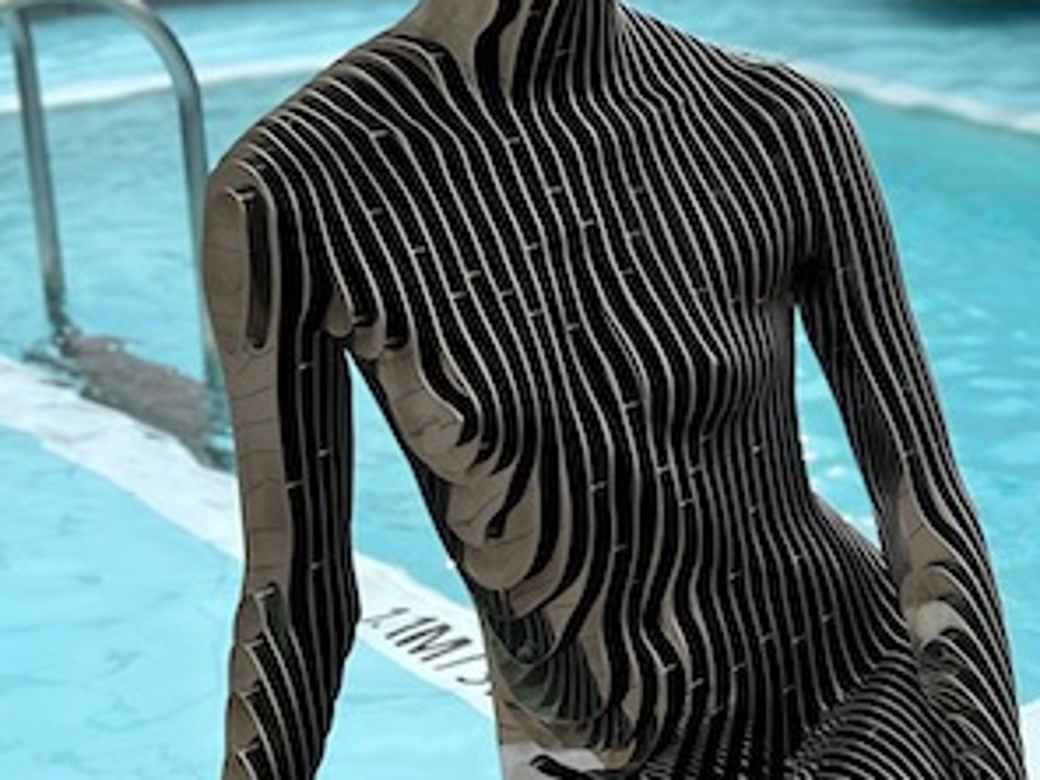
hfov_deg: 25.1
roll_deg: +0.3
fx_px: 2283
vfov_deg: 19.3
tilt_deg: -22.7
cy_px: 562
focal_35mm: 76
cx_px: 871
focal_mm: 5.7
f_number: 1.5
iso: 64
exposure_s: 1/97
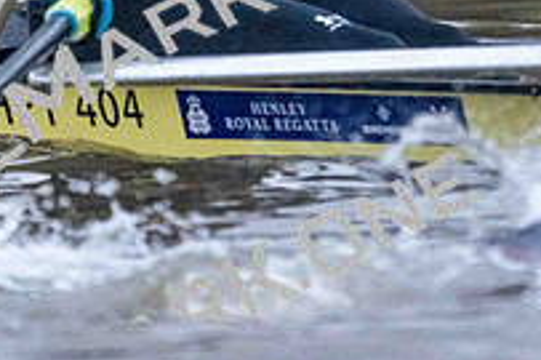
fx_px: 17177
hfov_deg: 1.8
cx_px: 376
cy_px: -135
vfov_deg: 1.2
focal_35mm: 1144
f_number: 4.5
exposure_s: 1/1600
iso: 20000
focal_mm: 400
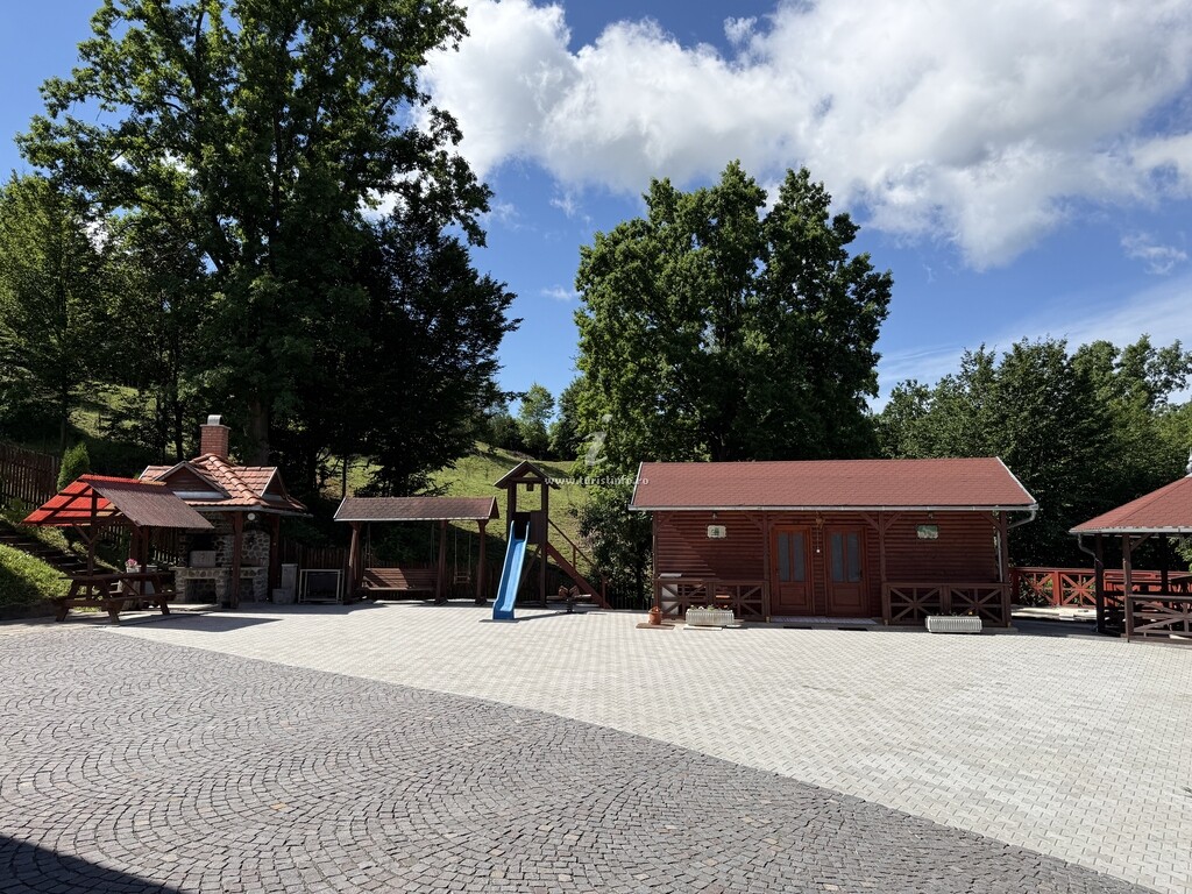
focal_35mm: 24
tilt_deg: +5.8
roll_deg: +0.8
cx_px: 596
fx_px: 826
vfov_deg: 56.8
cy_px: 447
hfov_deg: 71.6
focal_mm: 6.76
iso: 80
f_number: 1.78
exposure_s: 1/4673
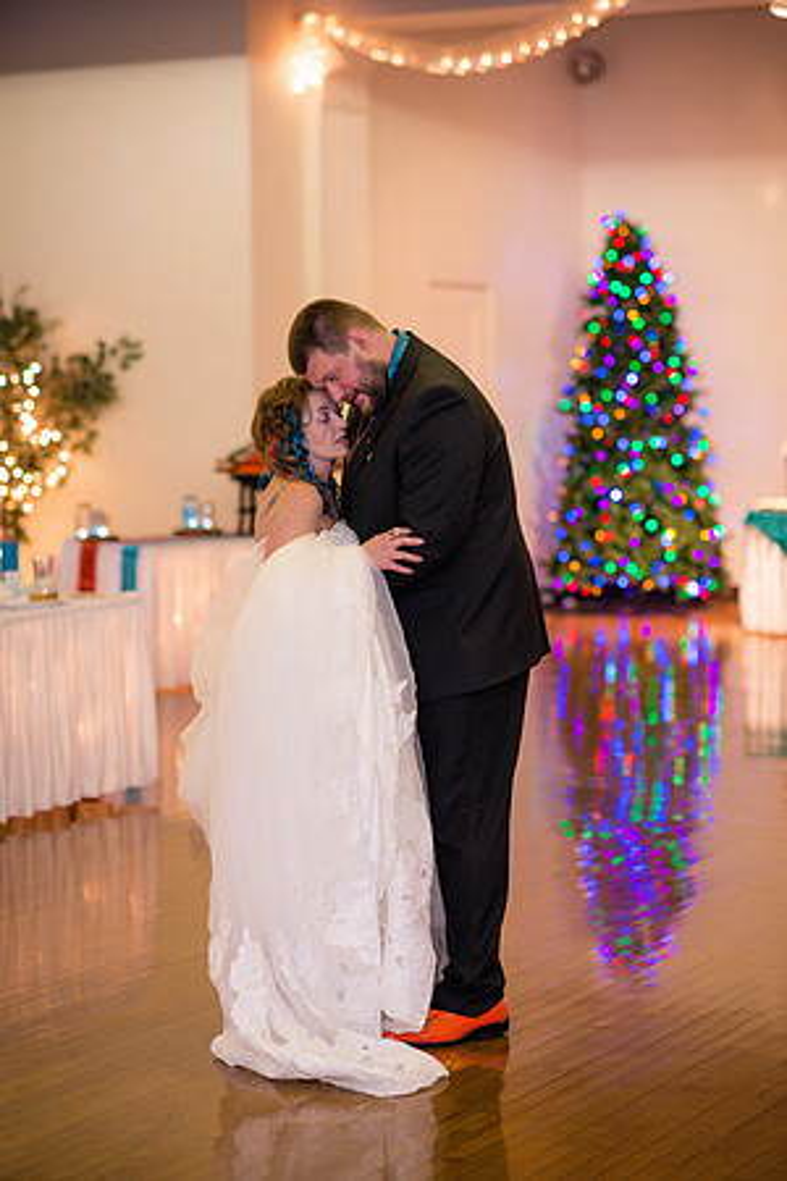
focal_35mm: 85
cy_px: 590
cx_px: 394
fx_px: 2787
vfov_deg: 23.9
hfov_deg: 16.1
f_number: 2.2
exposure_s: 1/125
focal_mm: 85
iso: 640
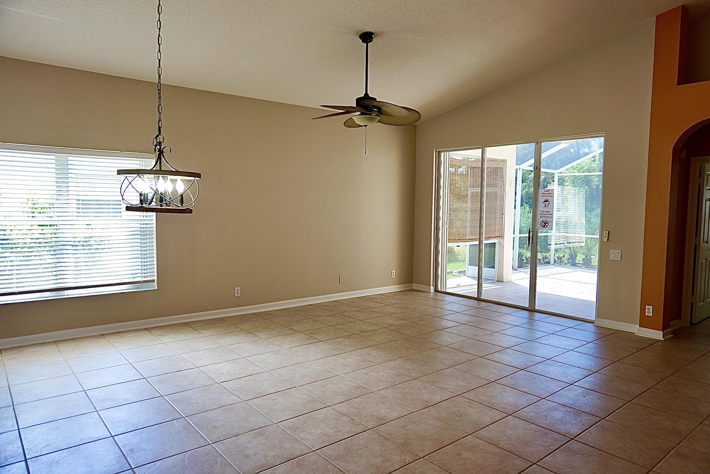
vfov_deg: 53.1
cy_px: 237
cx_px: 355
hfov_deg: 73.7
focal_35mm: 24
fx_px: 473
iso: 125
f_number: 4
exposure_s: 1/60
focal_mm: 16
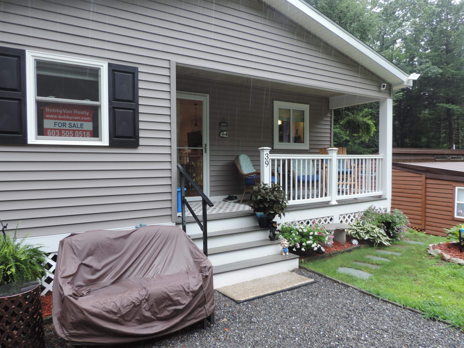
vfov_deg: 56.8
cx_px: 232
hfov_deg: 71.6
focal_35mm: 24
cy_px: 174
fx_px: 322
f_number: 3
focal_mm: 4.3
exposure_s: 1/50
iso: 80
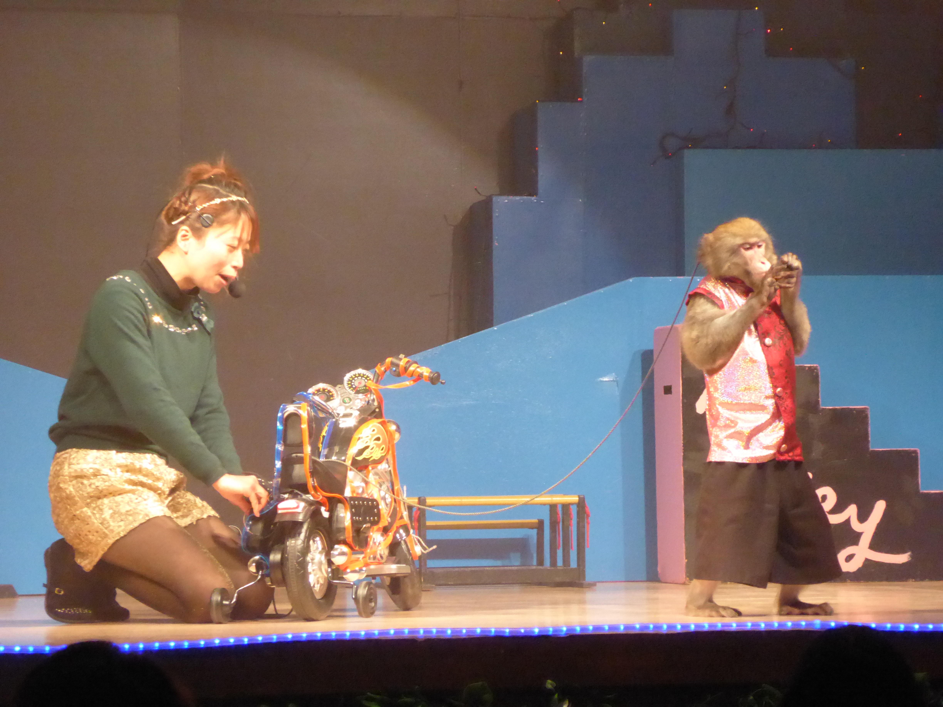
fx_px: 4086
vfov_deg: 9.9
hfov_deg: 13.2
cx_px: 472
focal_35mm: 150
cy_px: 354
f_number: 5.3
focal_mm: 24.2
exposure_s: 1/100
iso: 1600
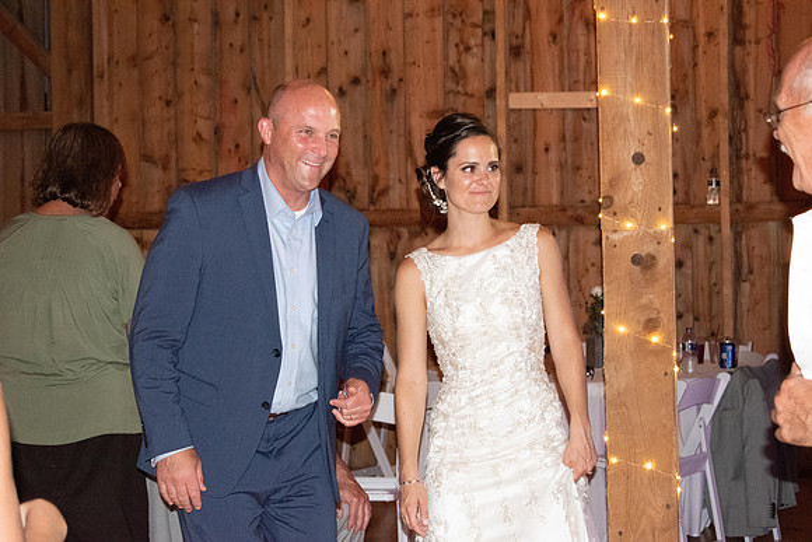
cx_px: 406
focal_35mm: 78
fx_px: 1760
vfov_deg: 17.5
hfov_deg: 26.0
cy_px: 271
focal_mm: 52
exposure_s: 1/60
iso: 6400
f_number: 5.6
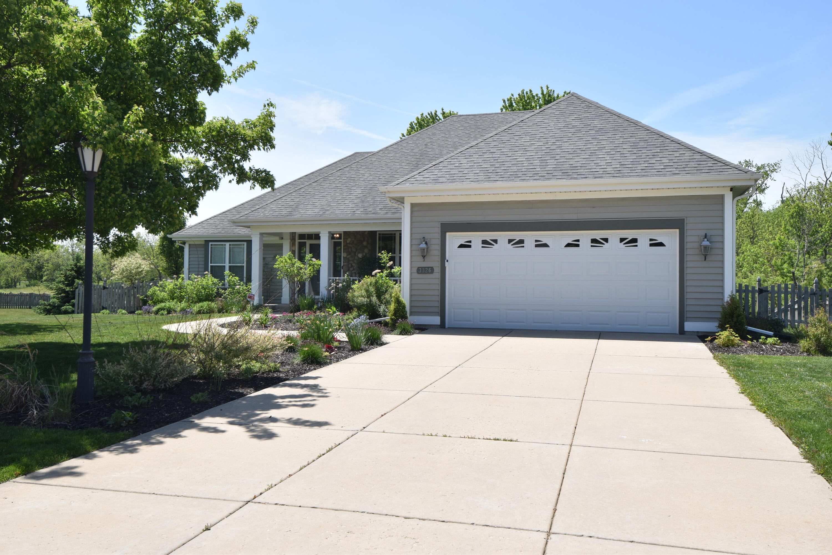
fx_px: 693
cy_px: 278
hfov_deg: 61.9
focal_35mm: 30
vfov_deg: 43.6
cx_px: 416
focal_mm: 20
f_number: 9
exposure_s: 1/320
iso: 200
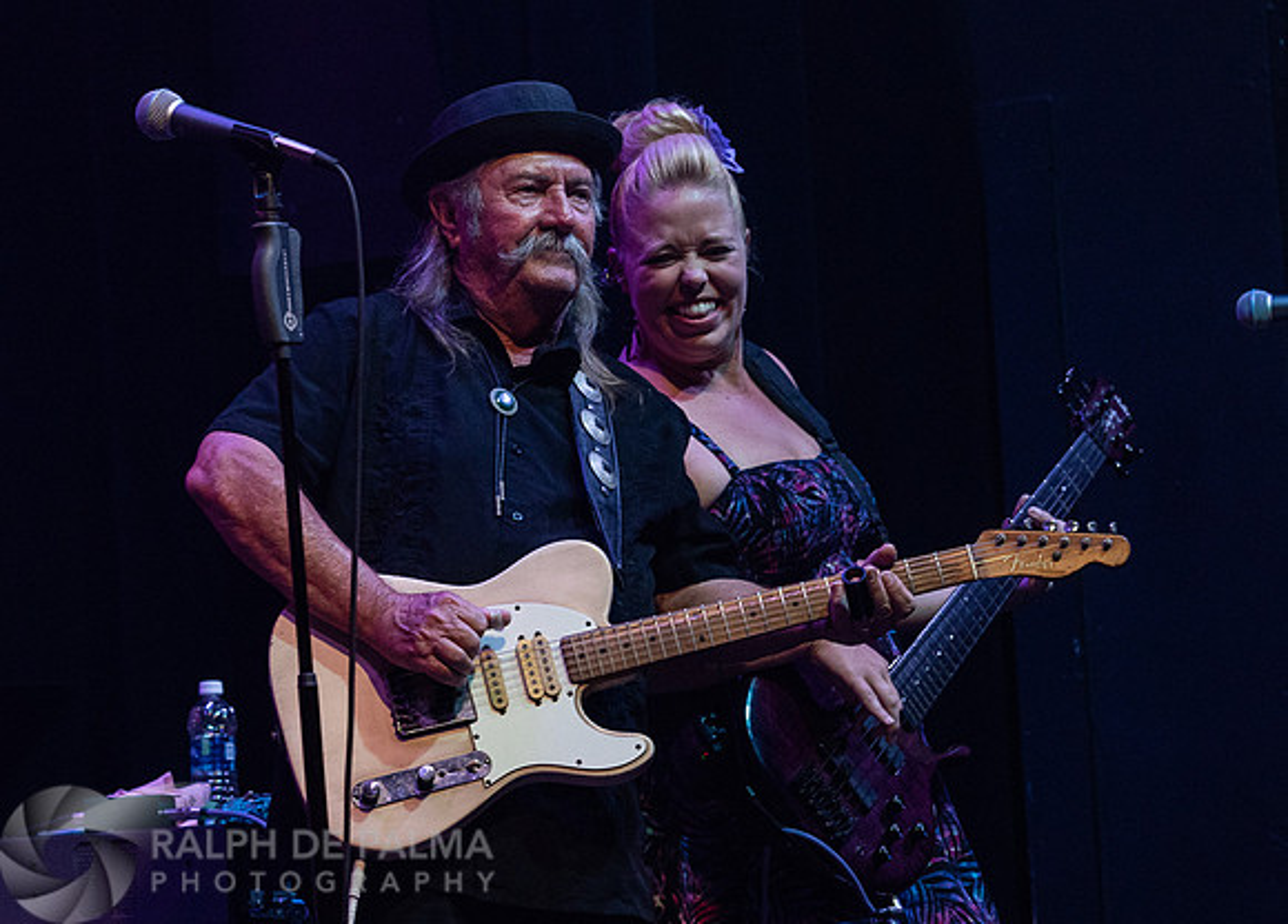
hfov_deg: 11.0
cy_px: 543
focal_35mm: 183
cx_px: 584
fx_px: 6709
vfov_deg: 7.9
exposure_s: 1/125
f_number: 5.6
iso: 1600
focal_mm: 98
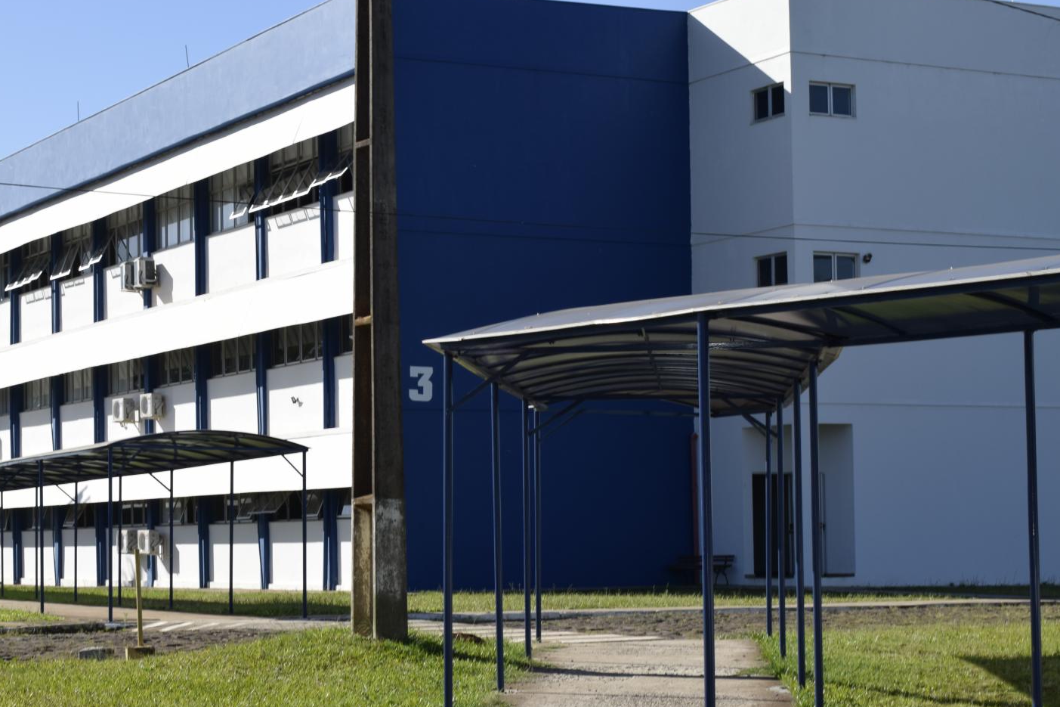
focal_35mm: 78
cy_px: 474
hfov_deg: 25.9
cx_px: 379
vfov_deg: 17.4
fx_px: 2296
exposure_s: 1/200
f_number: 10
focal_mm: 38
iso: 100
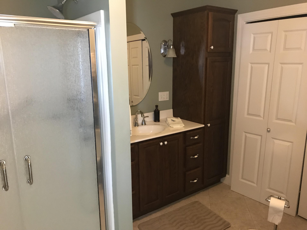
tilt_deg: -11.0
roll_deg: +0.8
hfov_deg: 63.4
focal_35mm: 28
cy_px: 115
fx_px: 248
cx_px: 154
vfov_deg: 49.7
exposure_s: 1/5
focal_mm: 3.99
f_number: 1.8
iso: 80
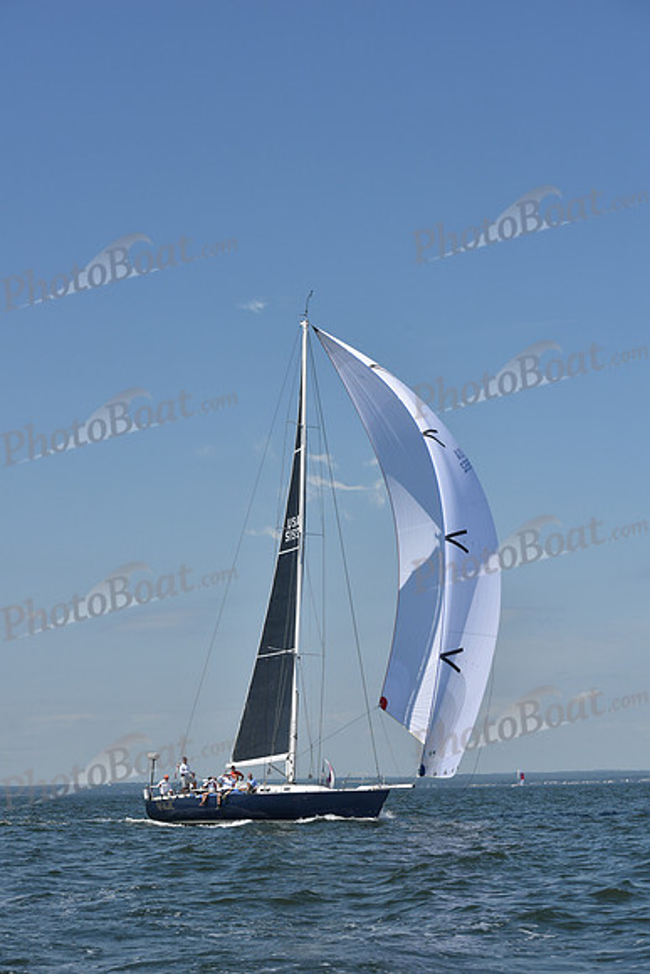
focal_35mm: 70
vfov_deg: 28.8
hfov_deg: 19.5
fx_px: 1895
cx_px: 325
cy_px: 487
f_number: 9
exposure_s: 1/1250
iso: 250
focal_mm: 70
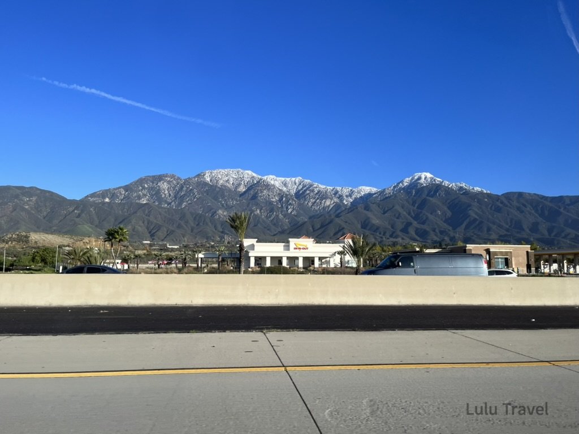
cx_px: 290
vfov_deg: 53.1
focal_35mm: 26
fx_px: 435
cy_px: 217
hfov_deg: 67.3
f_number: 1.6
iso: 50
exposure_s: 1/602
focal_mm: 5.1
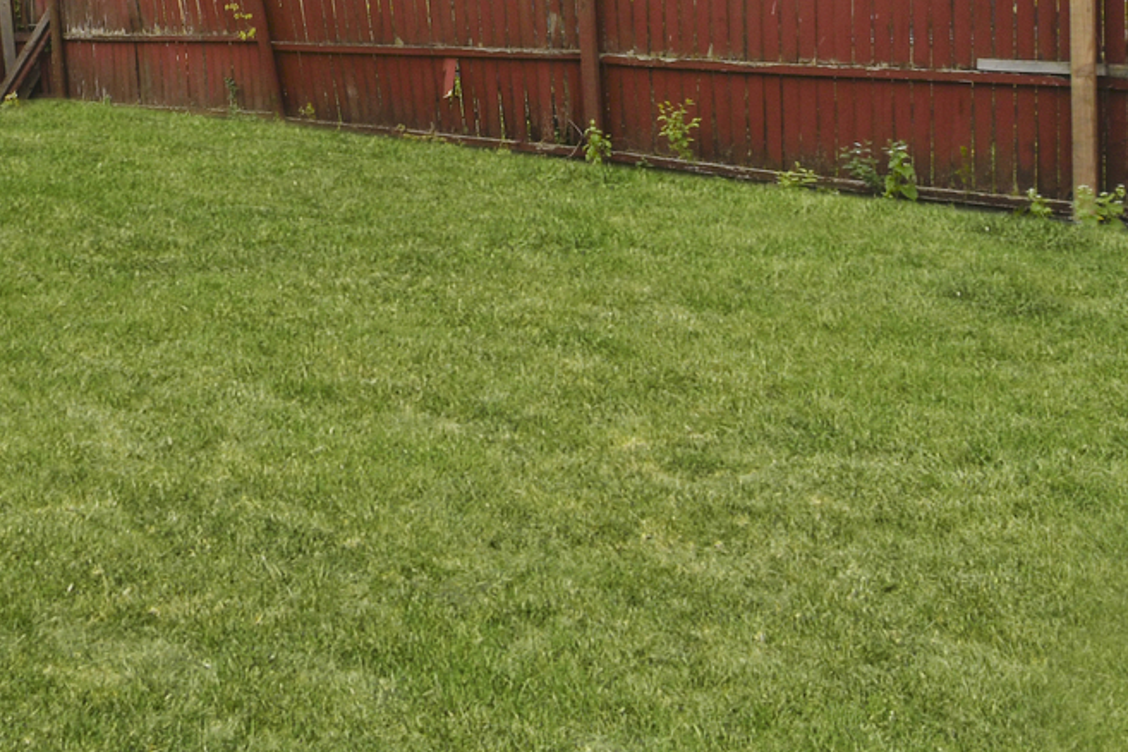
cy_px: -93
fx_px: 1159
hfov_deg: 38.4
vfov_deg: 31.5
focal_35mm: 37
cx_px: -227
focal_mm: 10
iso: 200
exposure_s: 1/8000
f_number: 3.5
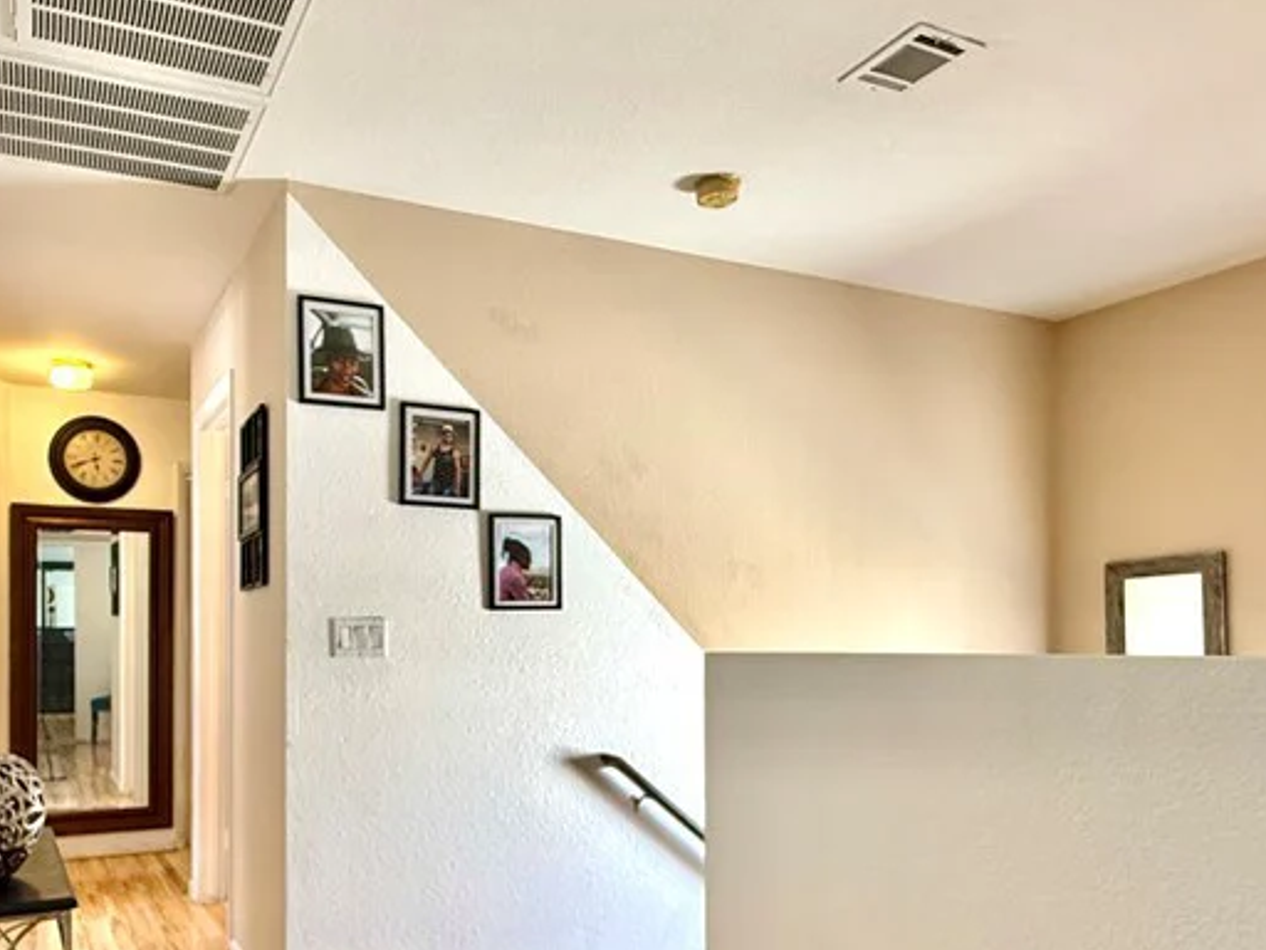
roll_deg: -0.3
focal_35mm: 28
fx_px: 1024
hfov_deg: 62.6
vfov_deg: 48.8
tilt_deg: +0.5
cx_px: 482
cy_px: 646
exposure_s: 1/60
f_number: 2.2
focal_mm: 2.22
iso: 250
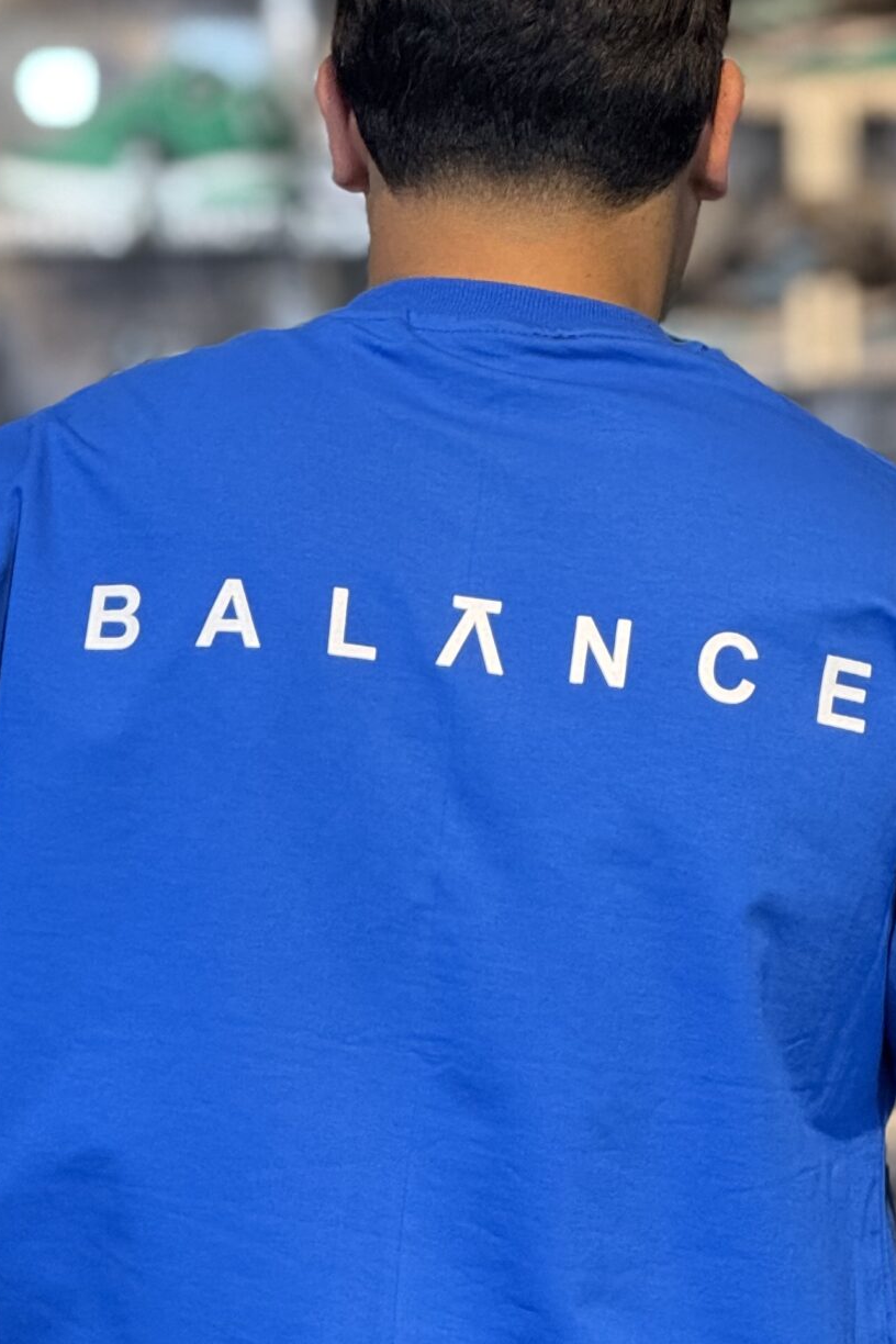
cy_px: 905
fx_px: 9743
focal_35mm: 261
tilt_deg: -1.3
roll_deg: -0.5
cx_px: 459
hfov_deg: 5.3
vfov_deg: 7.9
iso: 200
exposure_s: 1/100
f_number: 2.8
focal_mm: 15.66
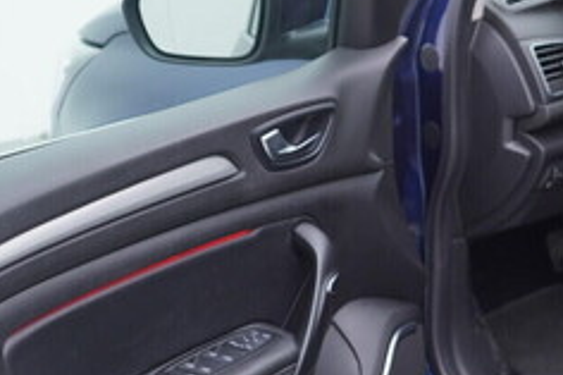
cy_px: 266
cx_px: 384
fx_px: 1313
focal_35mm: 84
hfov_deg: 24.1
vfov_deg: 16.2
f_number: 3.2
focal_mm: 24
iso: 125
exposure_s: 1/50
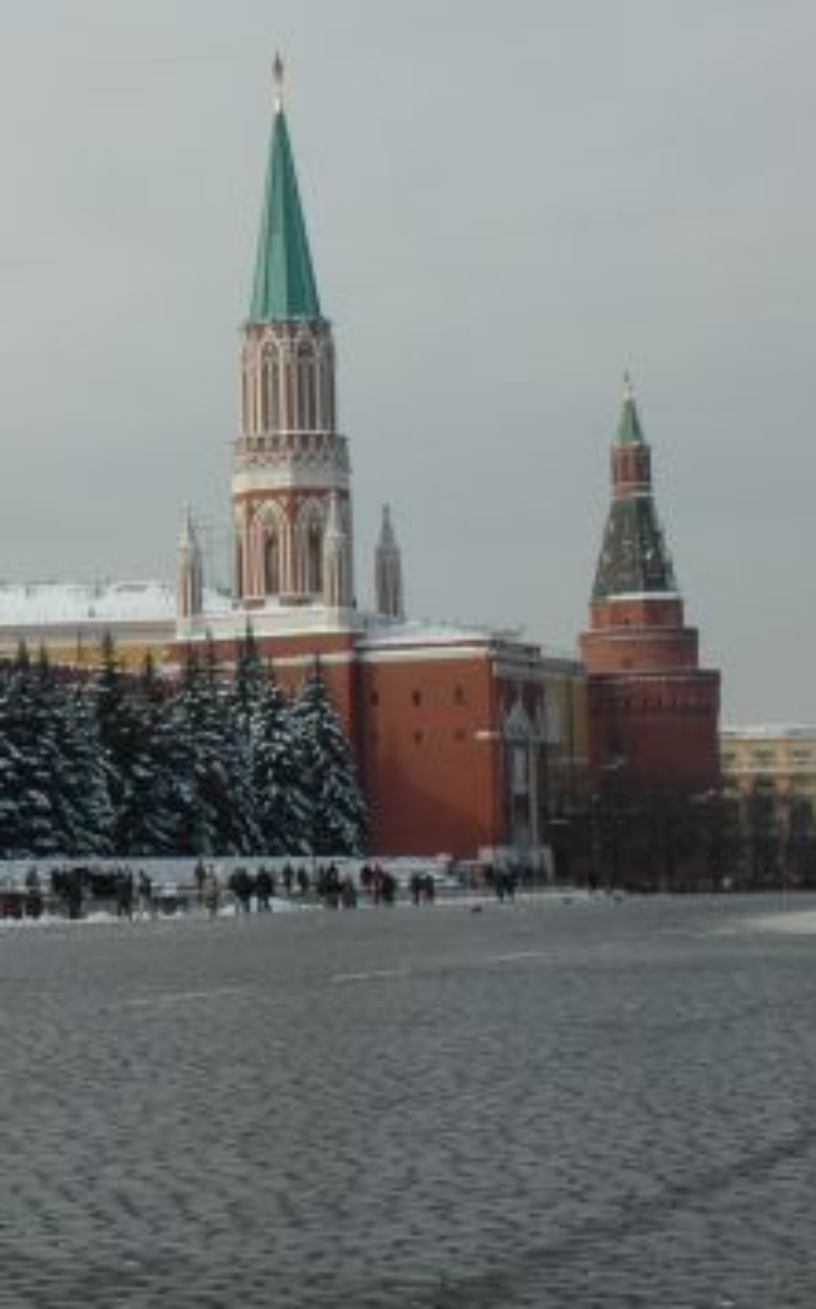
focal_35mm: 96
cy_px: 618
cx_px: -498
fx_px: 3423
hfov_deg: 12.7
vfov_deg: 21.6
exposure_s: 1/200
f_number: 16
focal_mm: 31
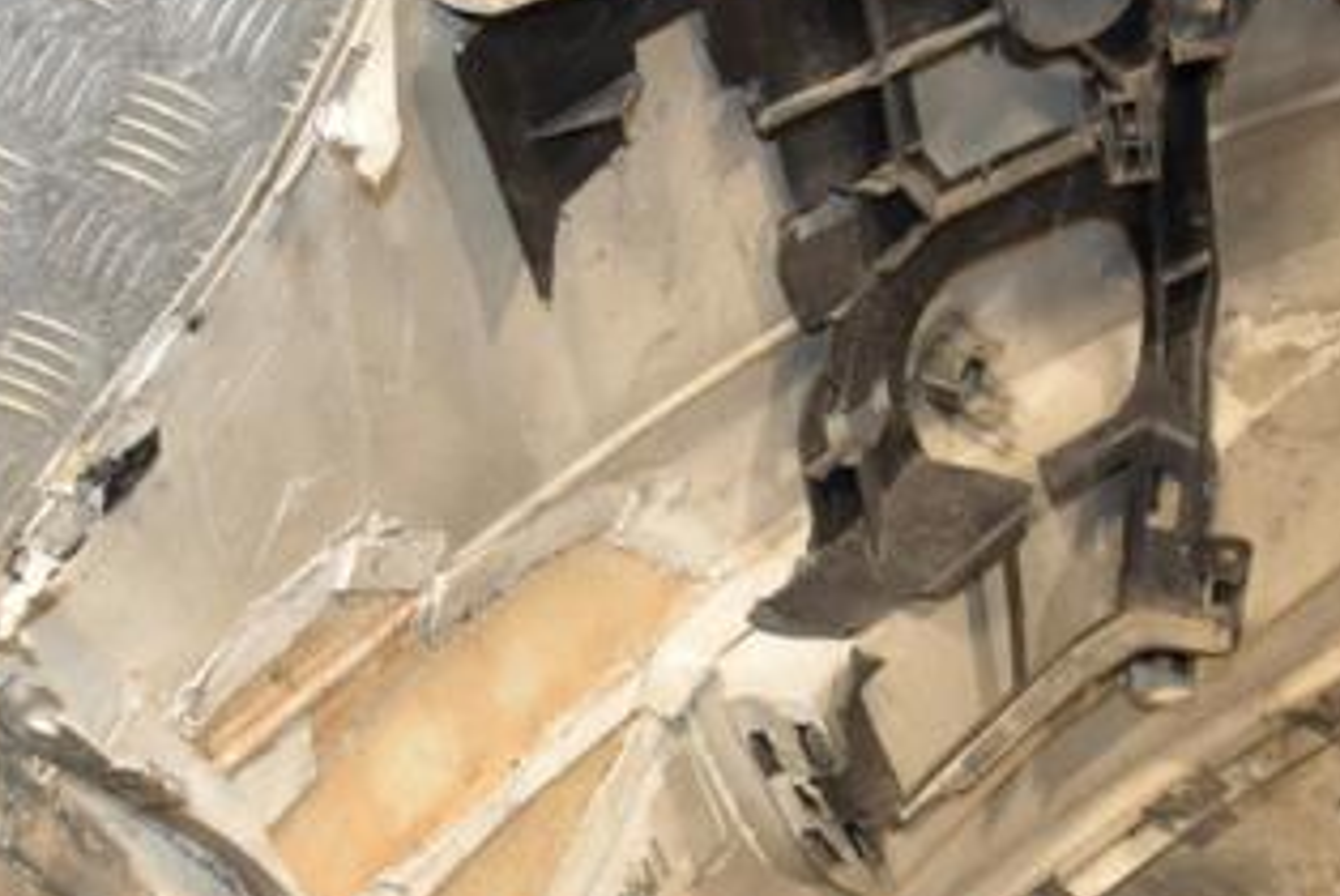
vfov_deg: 21.5
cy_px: 585
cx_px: 606
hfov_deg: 31.8
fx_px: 2347
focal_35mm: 63
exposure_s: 1/200
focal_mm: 22
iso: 800
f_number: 5.6
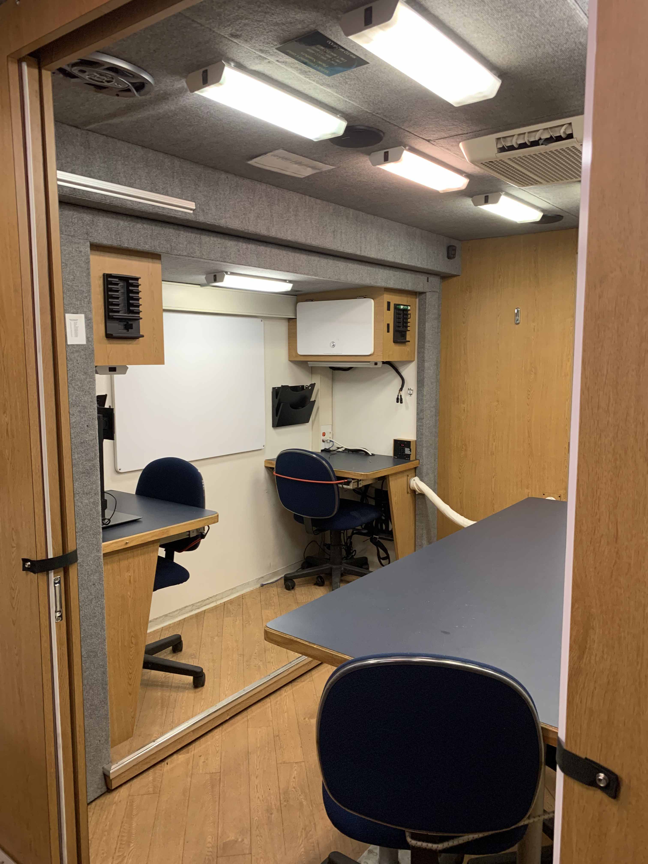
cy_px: 432
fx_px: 649
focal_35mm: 26
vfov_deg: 67.3
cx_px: 324
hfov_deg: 53.1
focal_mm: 4.25
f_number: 1.8
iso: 200
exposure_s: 1/60
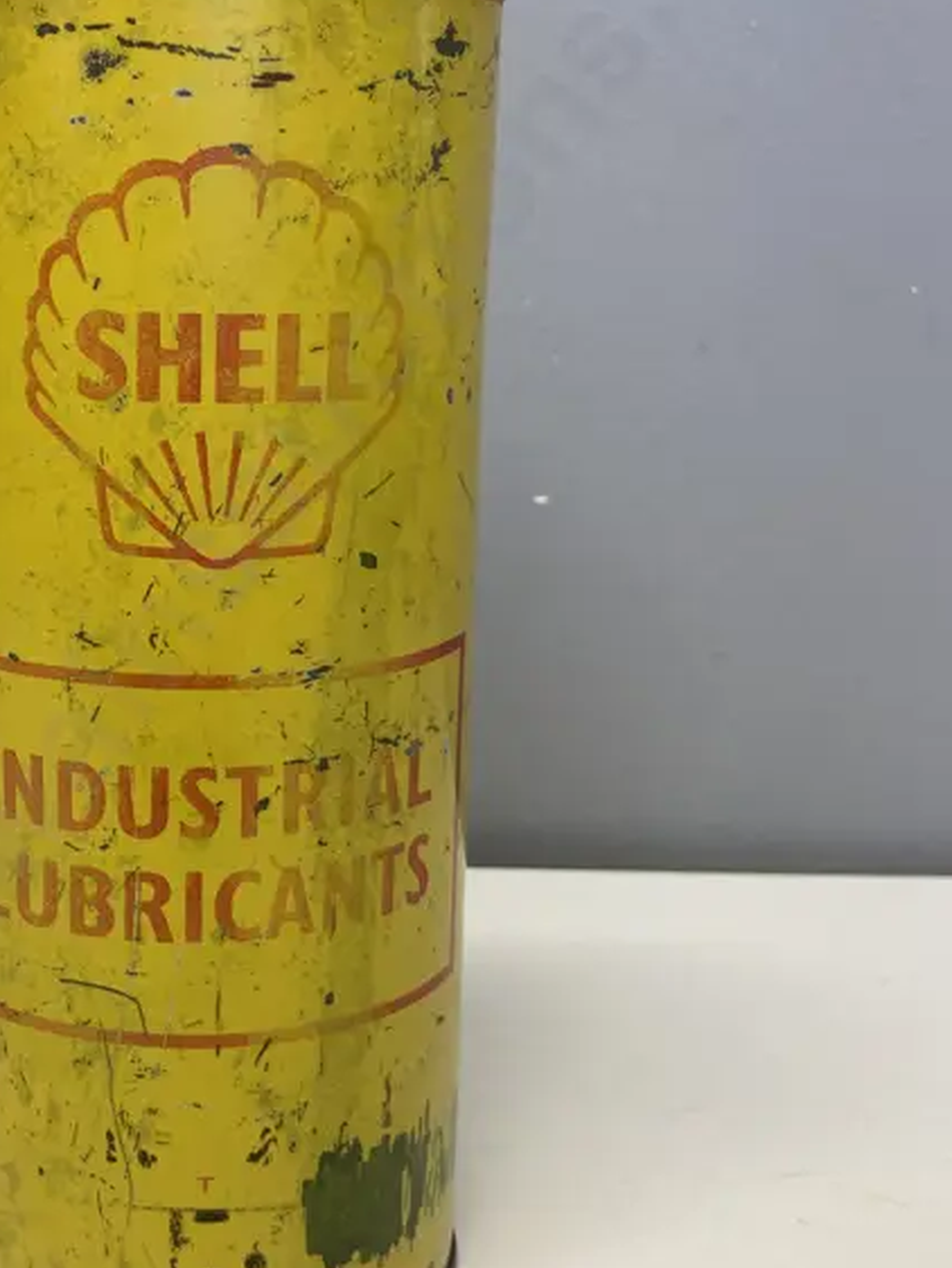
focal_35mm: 51
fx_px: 1869
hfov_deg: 28.0
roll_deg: -2.3
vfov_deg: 37.5
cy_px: 593
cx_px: 196
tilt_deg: -11.1
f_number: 1.8
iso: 50
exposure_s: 1/50
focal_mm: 3.99
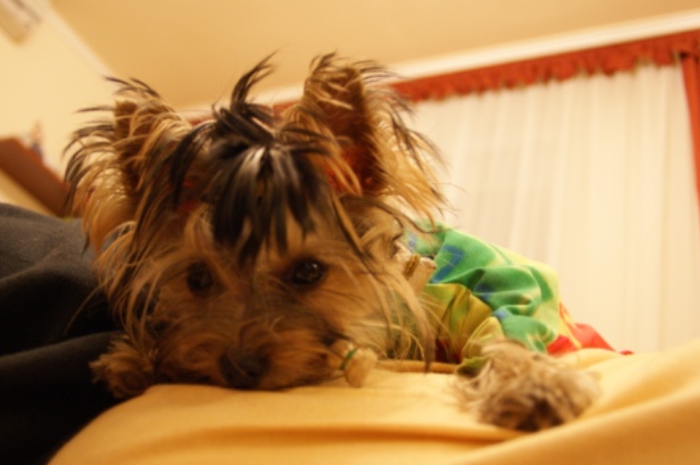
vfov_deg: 33.3
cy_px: 225
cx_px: 297
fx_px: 777
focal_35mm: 40
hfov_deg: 48.3
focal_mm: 22
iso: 400
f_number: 4
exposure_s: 1/10
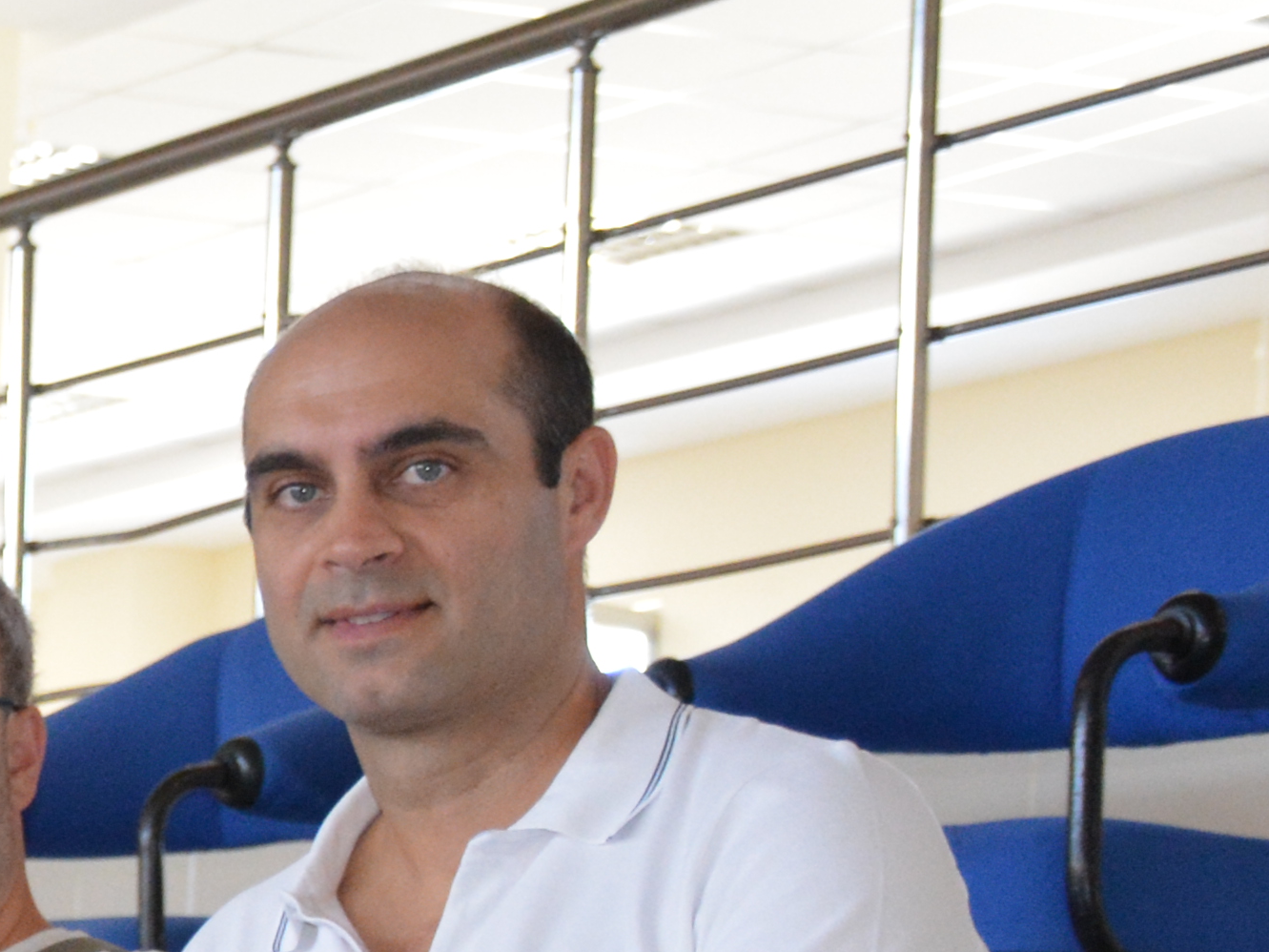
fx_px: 7148
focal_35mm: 195
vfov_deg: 7.5
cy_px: 1400
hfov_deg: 9.4
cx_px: -1340
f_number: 4
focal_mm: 30
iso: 1600
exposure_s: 1/80
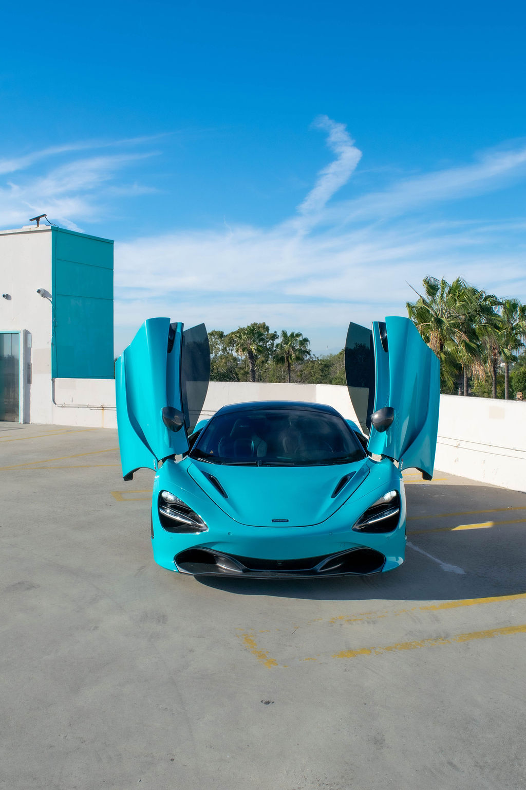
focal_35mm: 34
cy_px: 395
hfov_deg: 38.4
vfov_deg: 55.1
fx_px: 756
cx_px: 263
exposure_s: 1/500
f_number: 11
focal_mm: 23
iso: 200
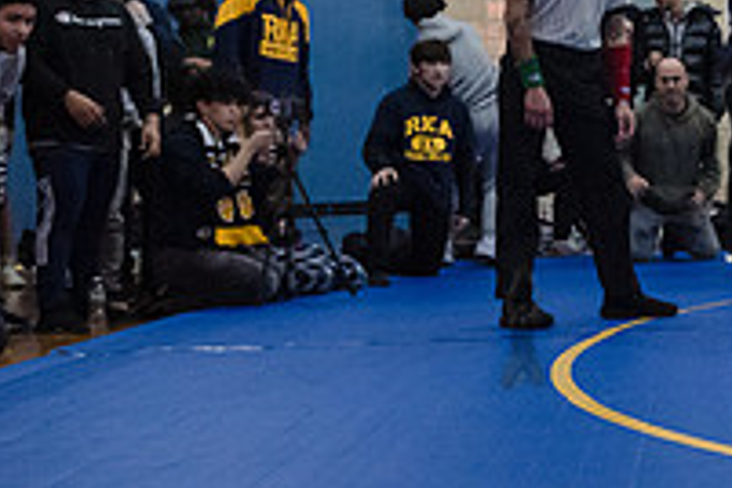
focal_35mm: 102
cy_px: 147
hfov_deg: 18.4
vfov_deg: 13.4
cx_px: 991
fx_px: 2074
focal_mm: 32
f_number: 3.2
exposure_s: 1/400
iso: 8000
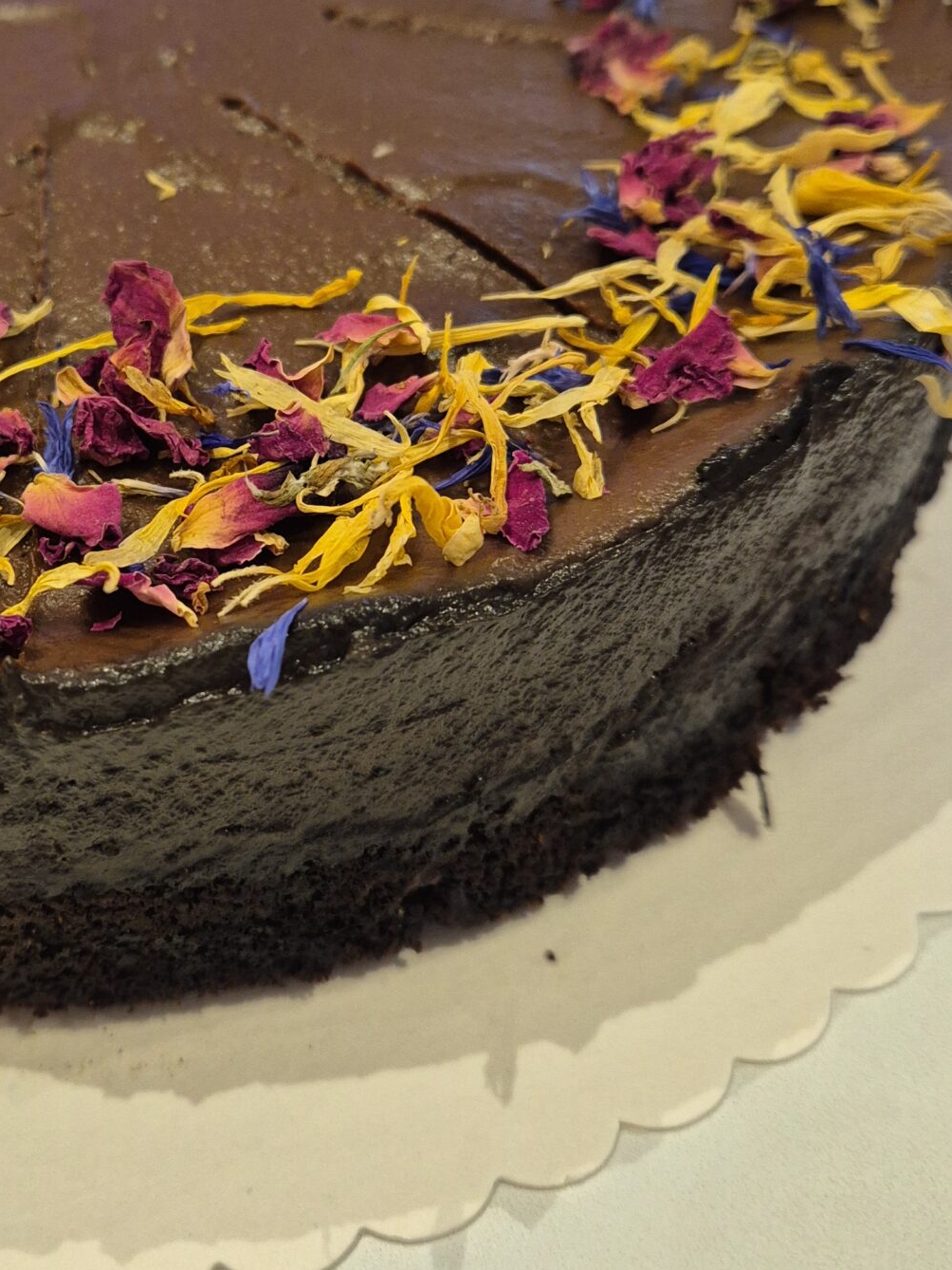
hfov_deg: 32.3
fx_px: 1613
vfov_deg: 42.7
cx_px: 245
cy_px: 510
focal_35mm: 44
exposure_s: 1/100
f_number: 1.8
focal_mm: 5.4
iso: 400
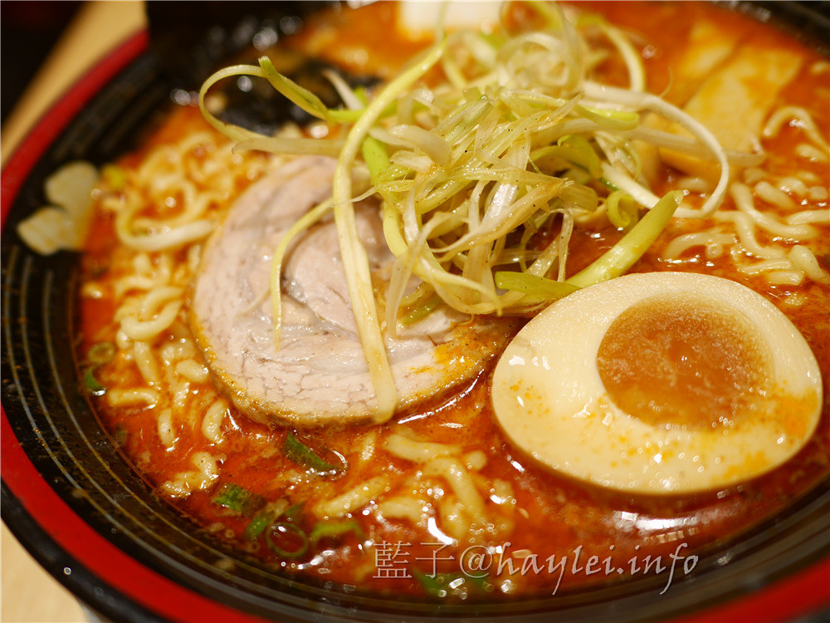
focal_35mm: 30
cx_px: 415
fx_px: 719
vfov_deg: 46.8
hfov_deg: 60.0
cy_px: 312
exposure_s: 1/200
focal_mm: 15
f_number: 2.2
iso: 200
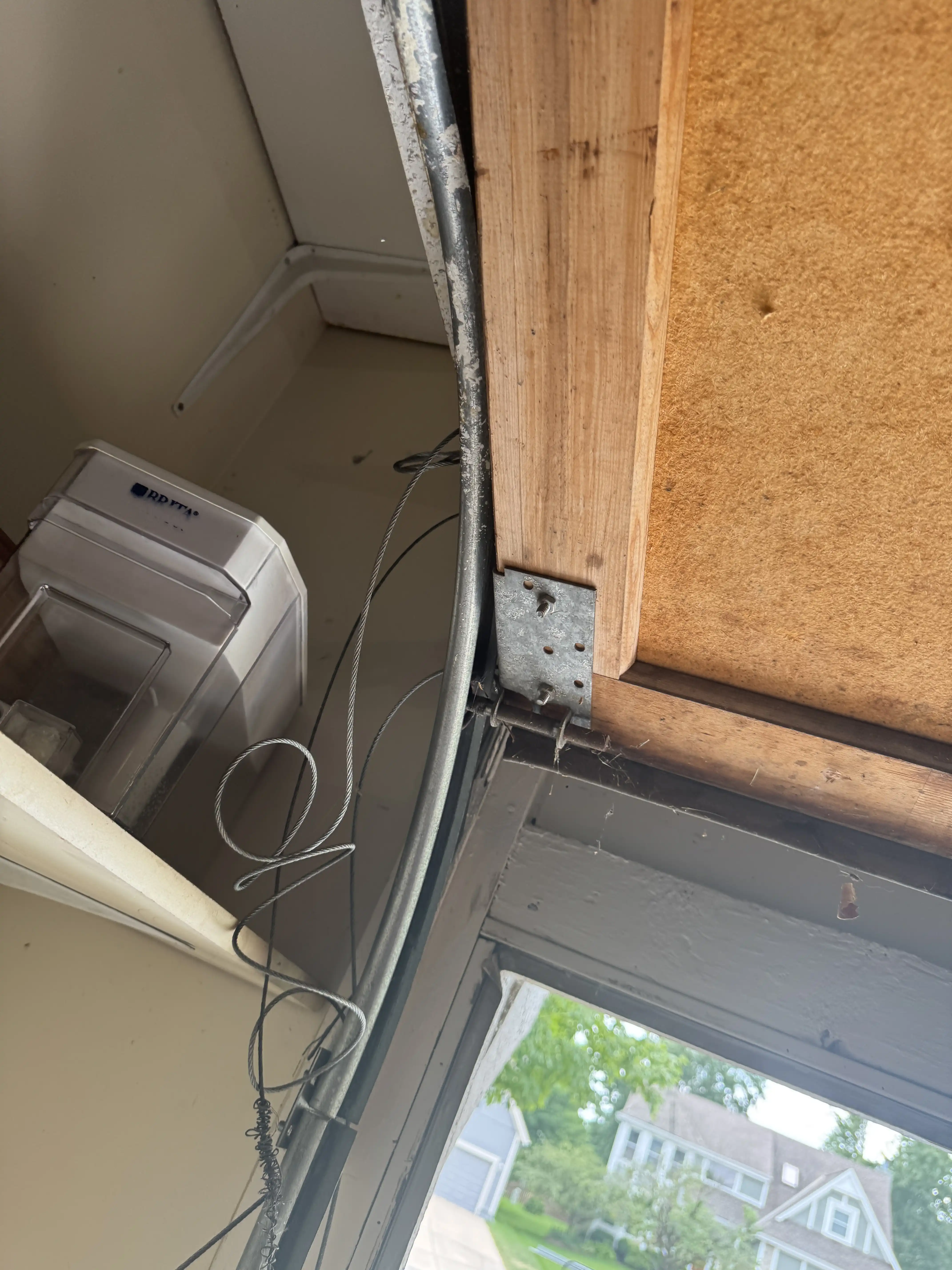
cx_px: 476
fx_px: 880
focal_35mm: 24
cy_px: 635
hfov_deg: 56.8
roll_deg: -26.4
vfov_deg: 71.6
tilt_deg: +30.6
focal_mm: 6.76
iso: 100
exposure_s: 1/152
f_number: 1.78
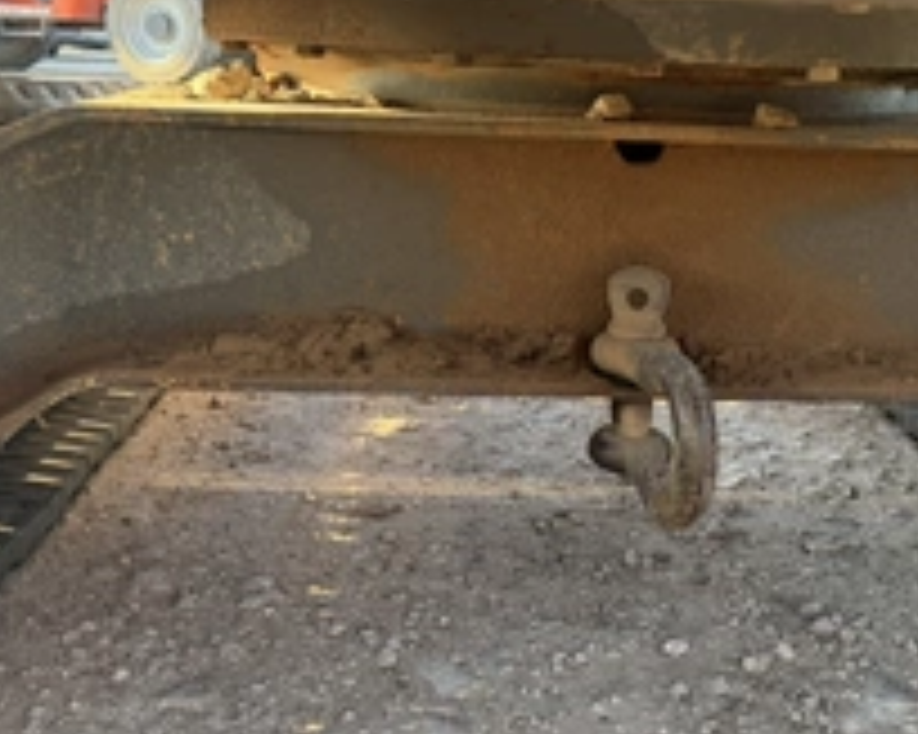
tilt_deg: -18.6
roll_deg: -3.0
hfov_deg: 40.1
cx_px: 562
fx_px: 1249
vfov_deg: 32.5
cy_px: 486
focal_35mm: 46
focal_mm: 6.76
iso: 100
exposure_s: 1/191
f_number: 1.78
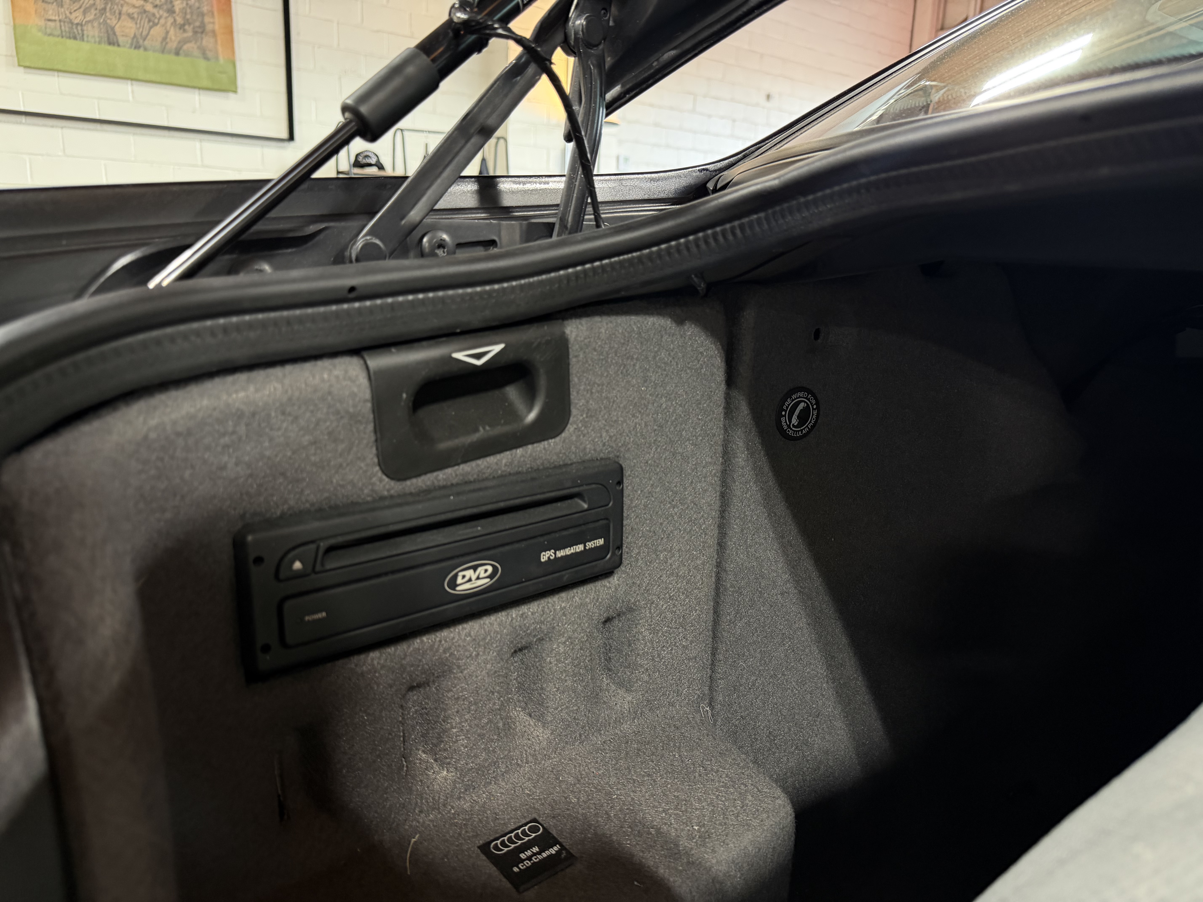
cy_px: 451
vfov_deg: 56.8
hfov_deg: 71.6
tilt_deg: -12.7
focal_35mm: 24
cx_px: 602
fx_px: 834
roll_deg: -1.5
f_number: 1.78
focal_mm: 6.76
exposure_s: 1/60
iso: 400
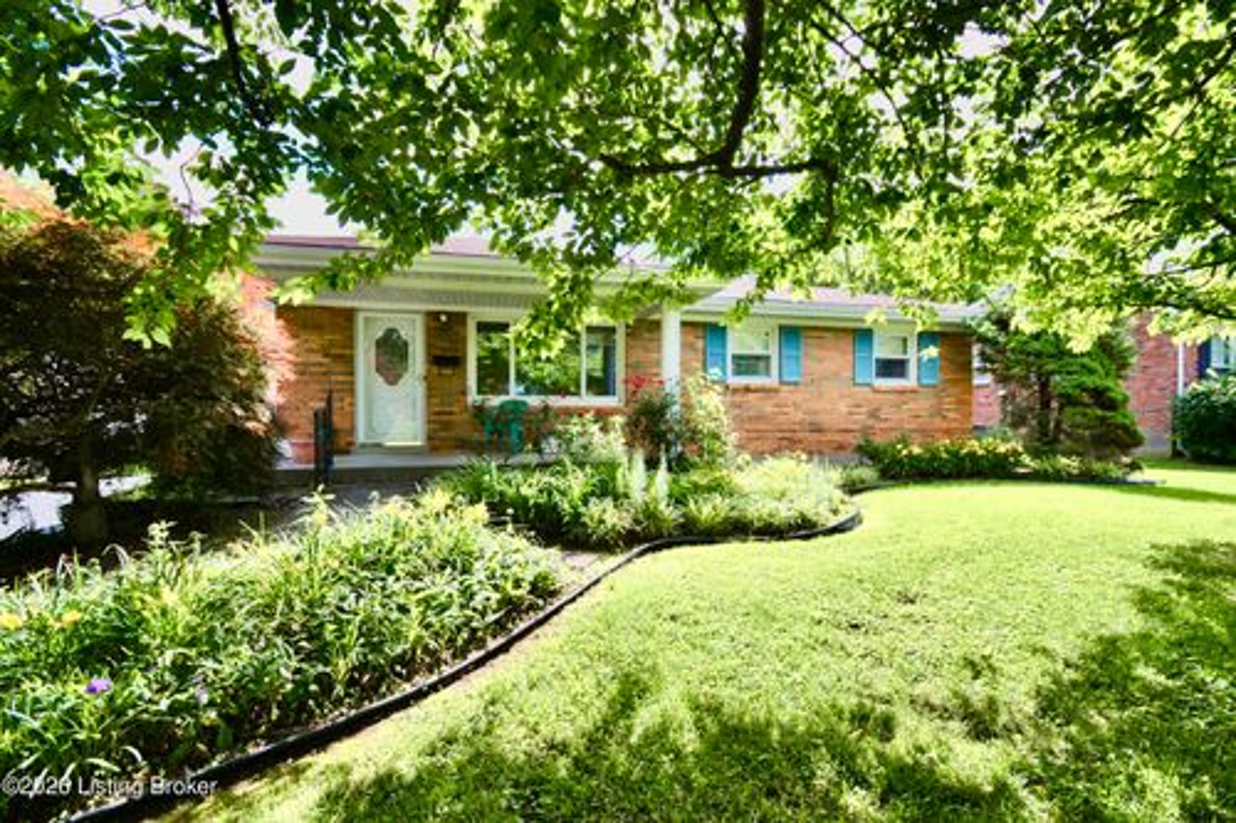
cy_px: 412
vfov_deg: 72.0
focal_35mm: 16
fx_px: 566
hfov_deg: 95.0
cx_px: 618
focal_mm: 11
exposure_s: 1/125
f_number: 5.6
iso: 100
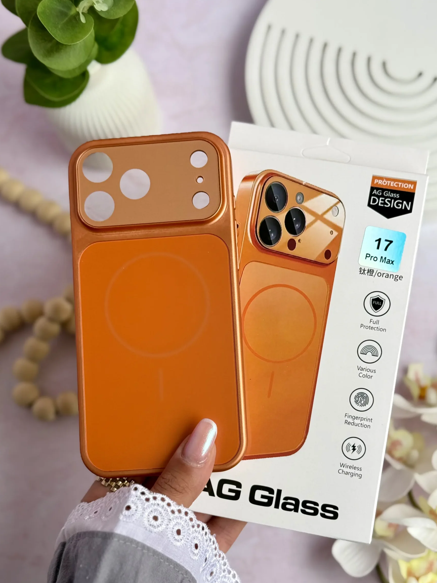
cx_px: 236
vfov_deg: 35.5
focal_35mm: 54
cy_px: 327
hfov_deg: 27.0
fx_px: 909
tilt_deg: -72.1
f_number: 1.78
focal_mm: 6.76
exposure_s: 1/346
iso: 64
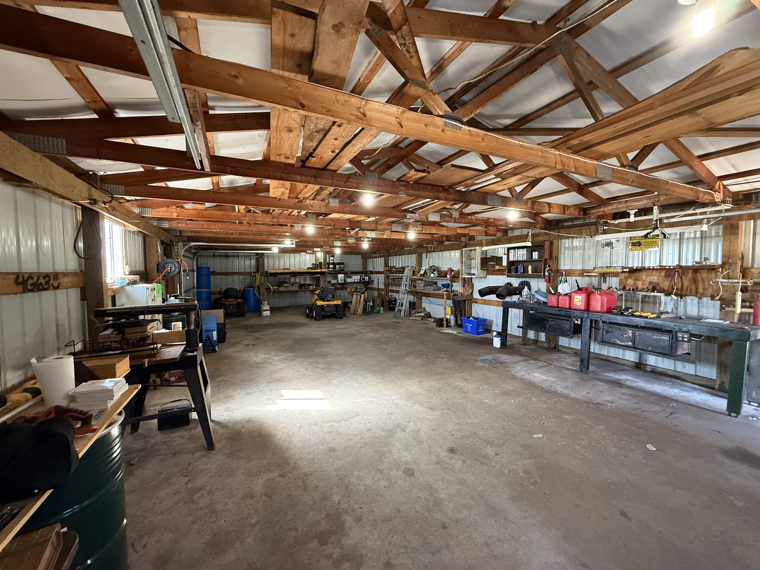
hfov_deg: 102.1
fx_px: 307
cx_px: 380
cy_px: 285
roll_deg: +1.2
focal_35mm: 14
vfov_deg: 85.7
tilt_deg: -2.3
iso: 500
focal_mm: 2.22
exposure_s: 1/60
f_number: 2.2
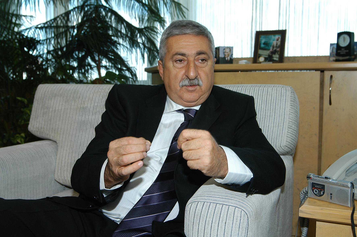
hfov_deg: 49.6
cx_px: 178
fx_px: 386
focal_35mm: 39
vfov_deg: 34.1
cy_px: 118
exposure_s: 1/50
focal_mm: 26
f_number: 5
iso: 250
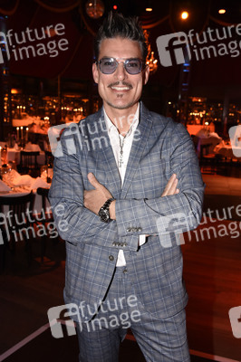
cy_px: 181
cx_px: 120
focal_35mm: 38
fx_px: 382
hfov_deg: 35.0
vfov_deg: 50.7
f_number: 6.3
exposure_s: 1/60
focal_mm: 38
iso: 2500
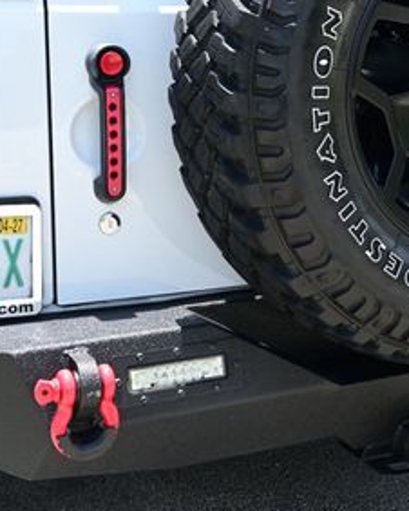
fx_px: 1014
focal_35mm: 67
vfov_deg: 28.1
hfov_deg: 22.6
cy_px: 170
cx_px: 306
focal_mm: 21
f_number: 5.6
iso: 100
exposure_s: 1/125
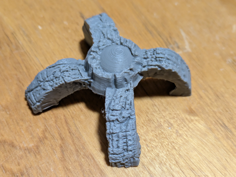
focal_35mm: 51
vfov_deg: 28.6
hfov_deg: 37.5
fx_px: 348
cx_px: 118
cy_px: 88
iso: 619
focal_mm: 5.43
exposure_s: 1/60
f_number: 1.89
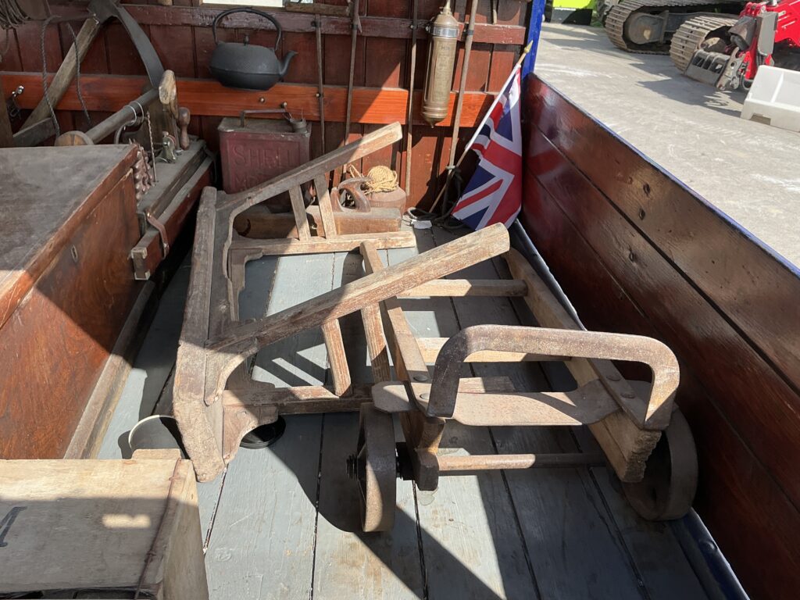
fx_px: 647
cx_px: 400
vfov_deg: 49.7
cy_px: 300
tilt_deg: -30.2
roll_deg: -4.4
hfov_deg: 63.4
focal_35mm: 28
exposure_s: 1/599
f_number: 1.8
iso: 25
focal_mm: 3
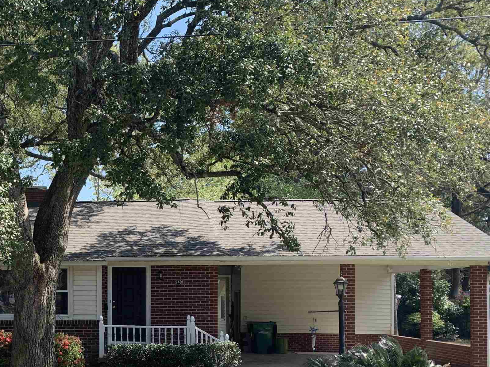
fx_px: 708
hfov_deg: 36.0
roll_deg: +0.5
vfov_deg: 28.6
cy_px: 285
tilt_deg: +1.5
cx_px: 53
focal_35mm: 50
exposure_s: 1/887
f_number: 1.8
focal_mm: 4.25
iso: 25
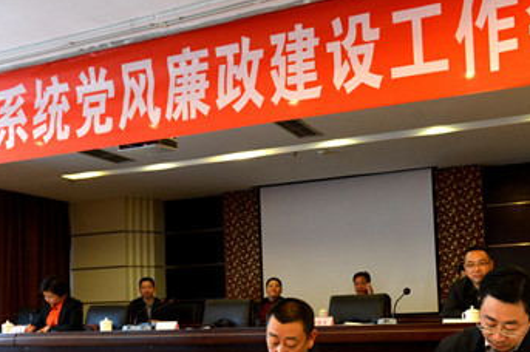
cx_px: 281
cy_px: 235
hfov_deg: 54.4
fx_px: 515
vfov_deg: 37.4
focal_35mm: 35
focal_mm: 24
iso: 2000
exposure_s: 1/100
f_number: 4.5
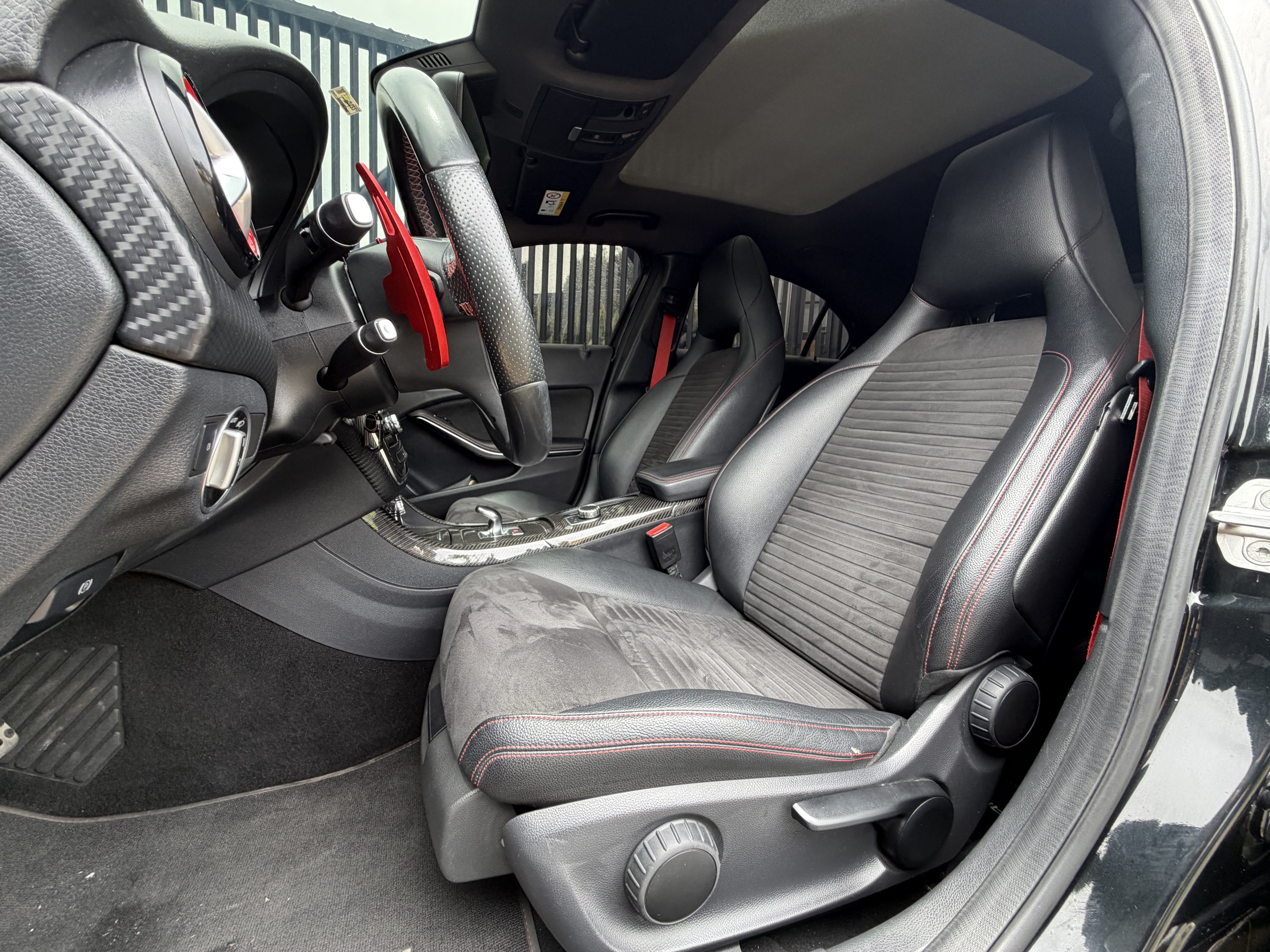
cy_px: 476
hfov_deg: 102.1
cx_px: 635
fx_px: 514
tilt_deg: -6.5
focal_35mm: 14
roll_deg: -3.0
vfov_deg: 85.7
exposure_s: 1/121
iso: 160
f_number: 2.2
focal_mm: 2.22
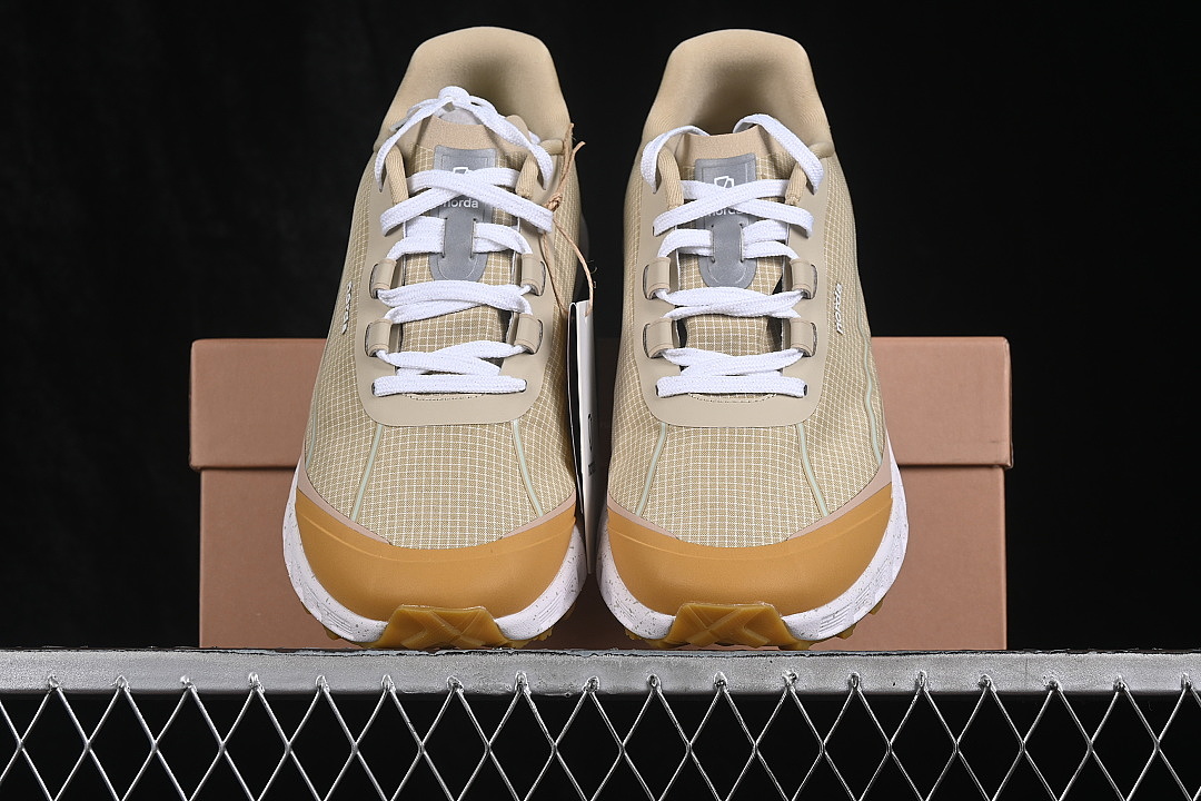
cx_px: 600
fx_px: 2502
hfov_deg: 27.0
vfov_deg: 18.2
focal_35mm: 75
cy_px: 400
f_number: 8
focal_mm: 50
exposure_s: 1/80
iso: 160
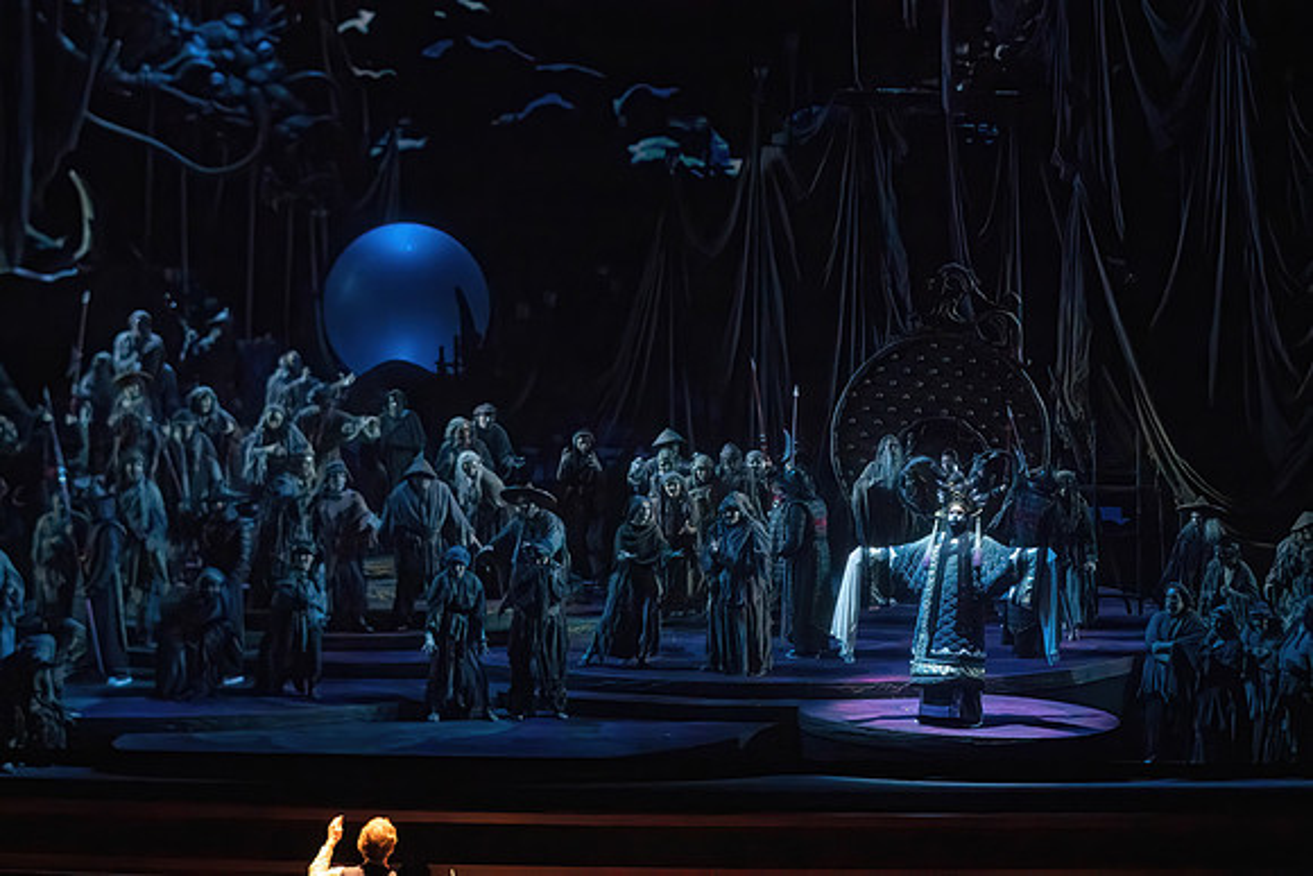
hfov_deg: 28.8
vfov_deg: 19.5
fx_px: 2554
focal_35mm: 70
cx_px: 656
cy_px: 438
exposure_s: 1/400
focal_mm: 70
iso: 20000
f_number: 4.5
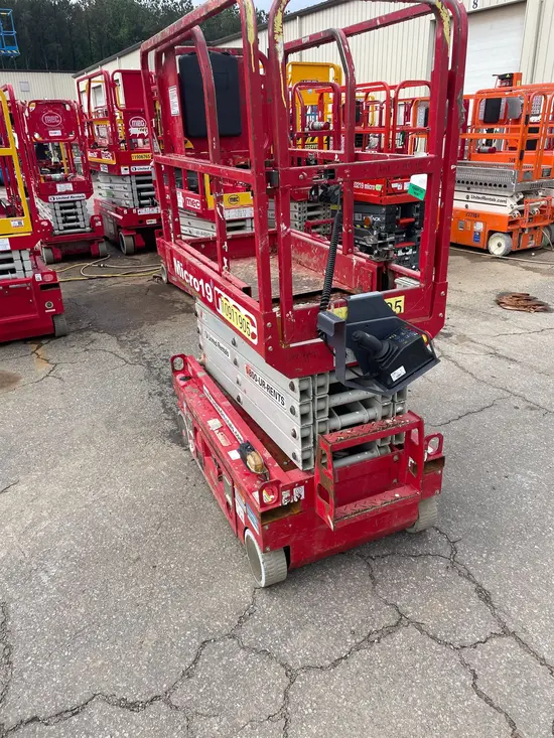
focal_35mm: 26
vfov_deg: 67.3
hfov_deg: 53.1
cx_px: 277
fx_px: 555
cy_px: 369
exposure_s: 1/1062
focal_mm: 4.2
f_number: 1.6
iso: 32
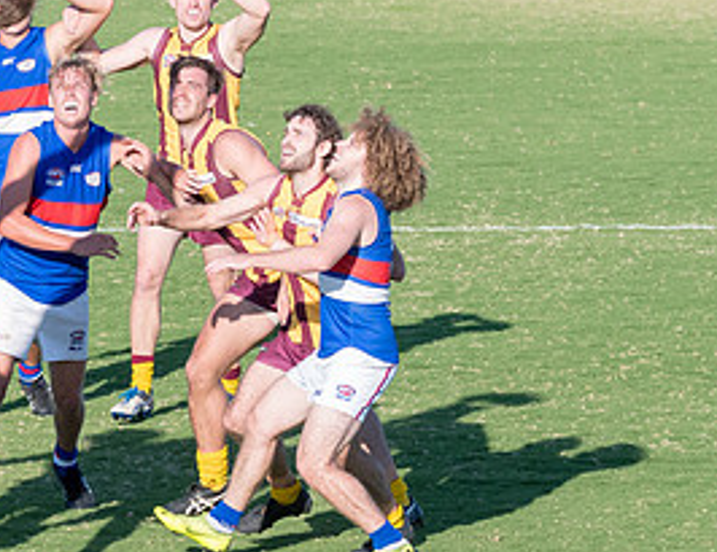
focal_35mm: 601
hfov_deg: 3.3
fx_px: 12573
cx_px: 319
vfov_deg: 2.5
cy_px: 172
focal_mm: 160
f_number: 7.1
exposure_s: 1/2000
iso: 800
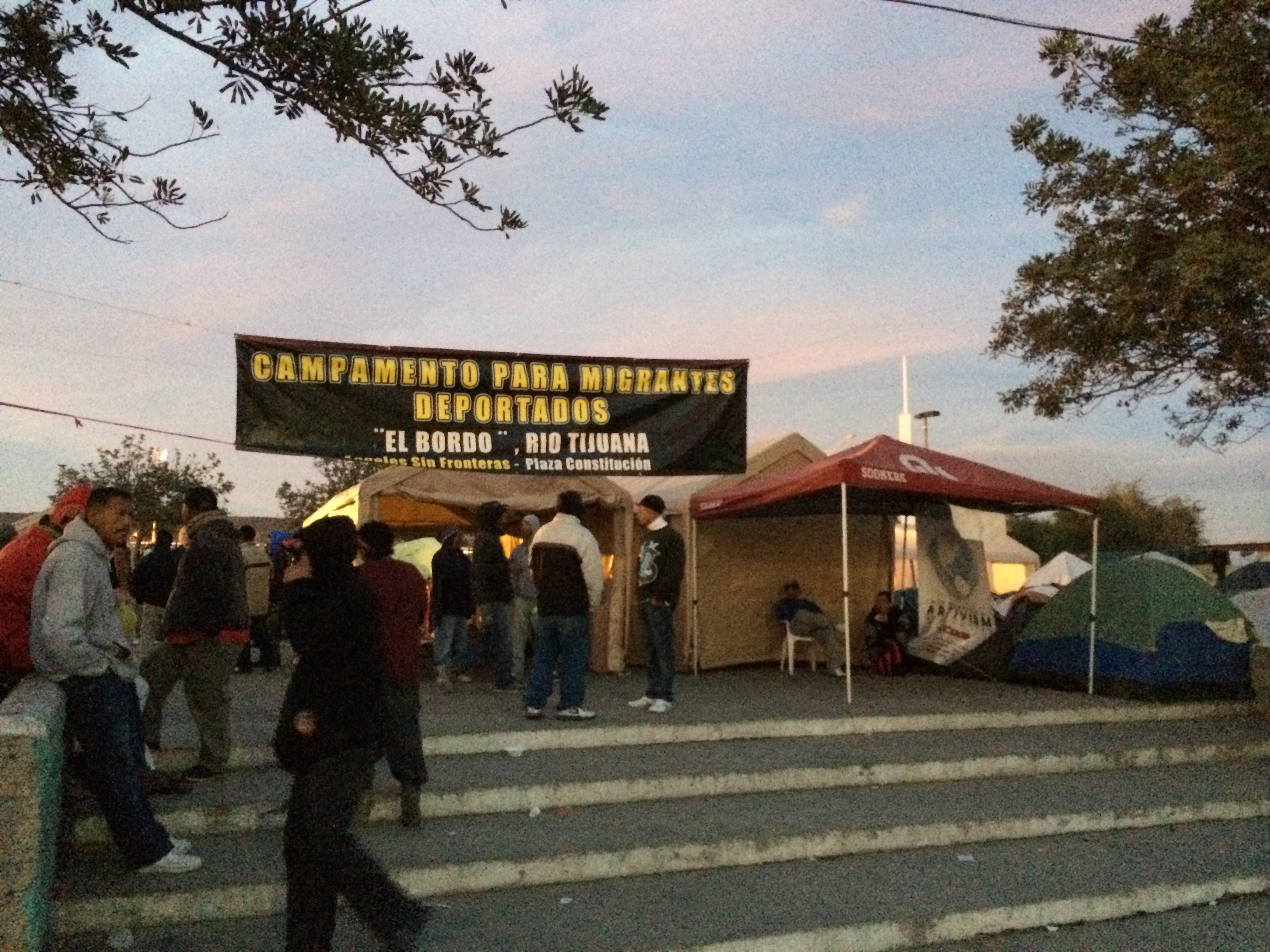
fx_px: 1101
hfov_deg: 60.0
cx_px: 635
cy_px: 476
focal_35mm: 30
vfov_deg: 46.8
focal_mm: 4.12
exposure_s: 1/15
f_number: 2.2
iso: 800
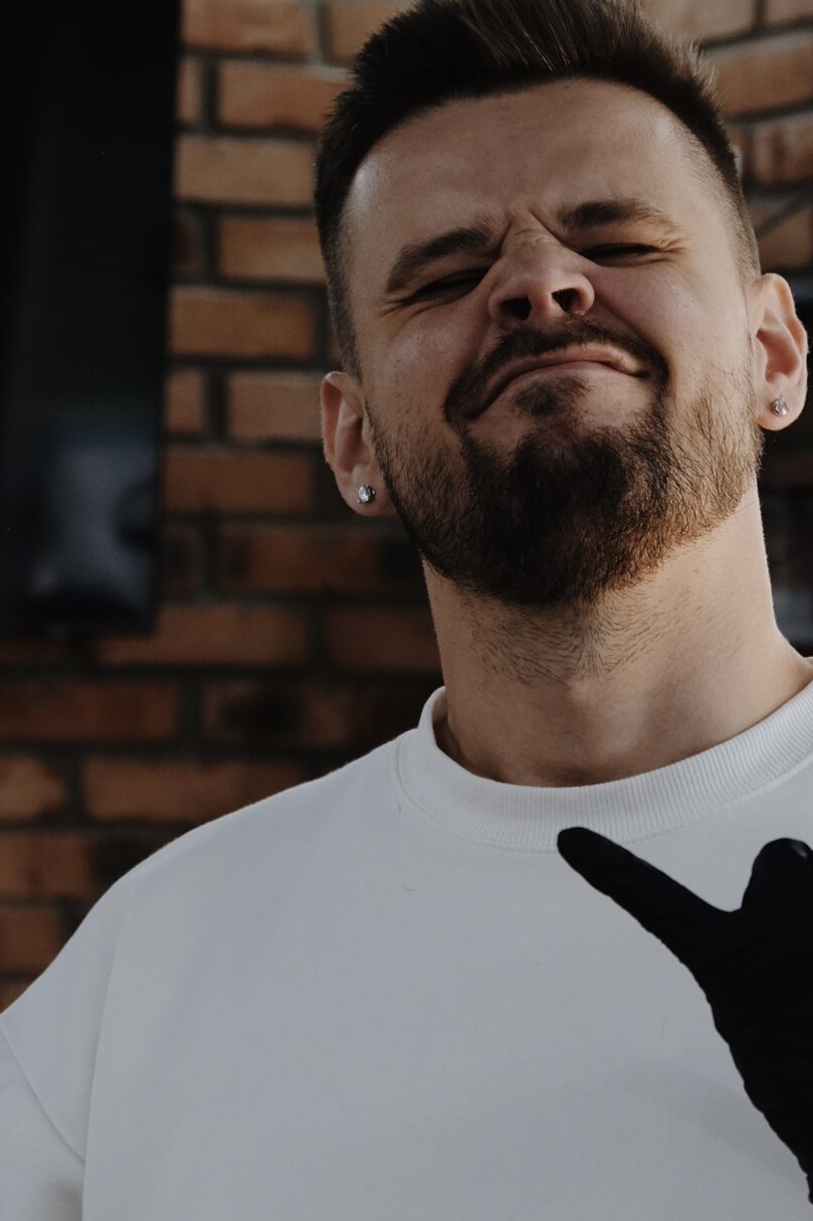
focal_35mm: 135
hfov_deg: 10.1
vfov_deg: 15.2
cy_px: 795
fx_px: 4574
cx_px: 577
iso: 640
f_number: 4
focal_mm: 42.5
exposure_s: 1/125
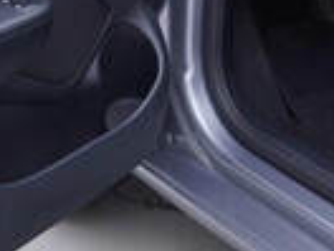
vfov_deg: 10.0
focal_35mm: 144
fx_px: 1389
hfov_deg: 13.7
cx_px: 182
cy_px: -115
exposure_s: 1/50
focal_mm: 24
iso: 125
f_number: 3.2
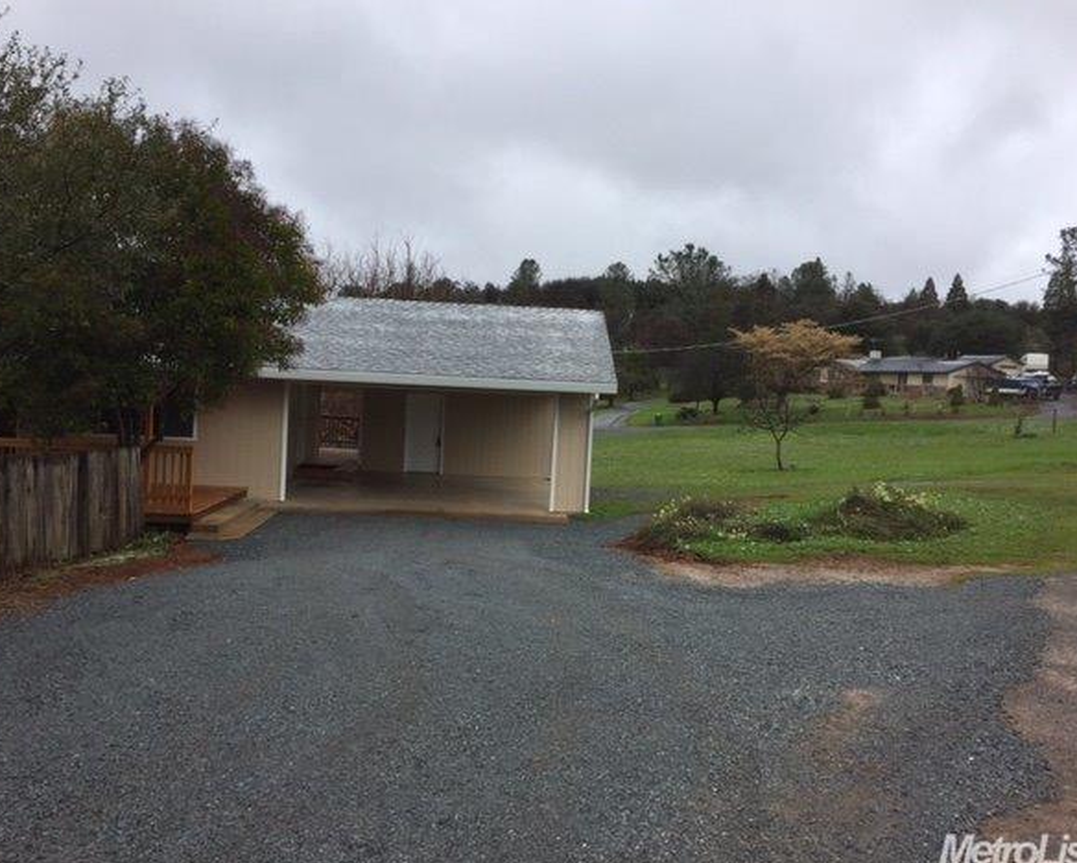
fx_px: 989
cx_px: 533
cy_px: 428
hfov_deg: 57.1
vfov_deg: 47.2
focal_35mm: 31
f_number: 2.2
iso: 32
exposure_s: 1/879
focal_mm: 4.15
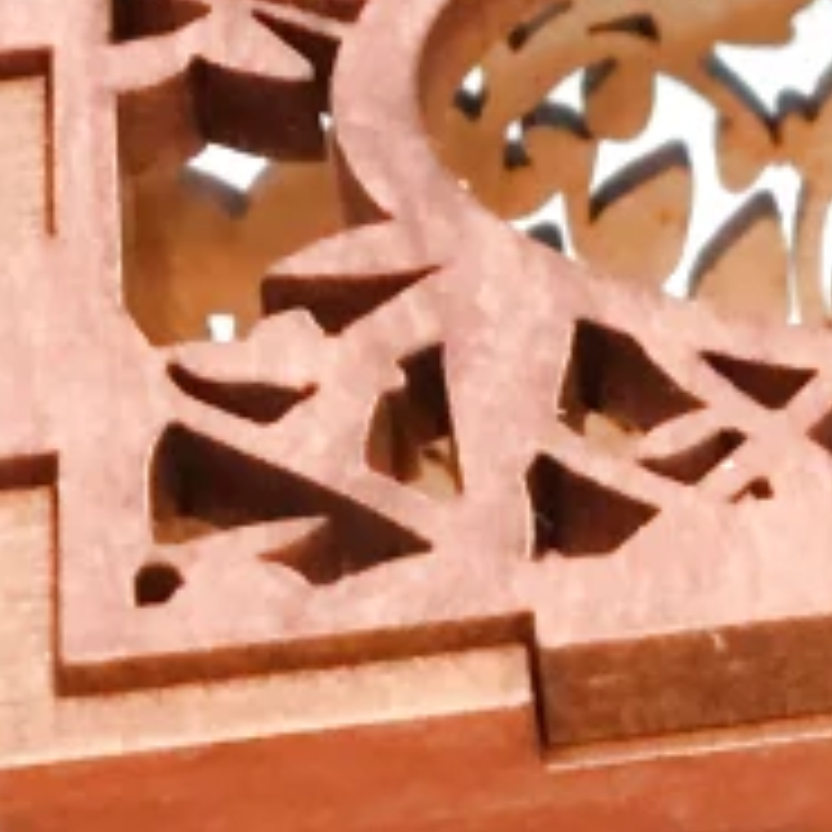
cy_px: 1156
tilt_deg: -37.0
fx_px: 4840
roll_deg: +2.7
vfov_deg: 9.6
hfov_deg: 9.4
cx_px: 1408
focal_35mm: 178
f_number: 2.4
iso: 40
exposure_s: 1/30
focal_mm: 3.3
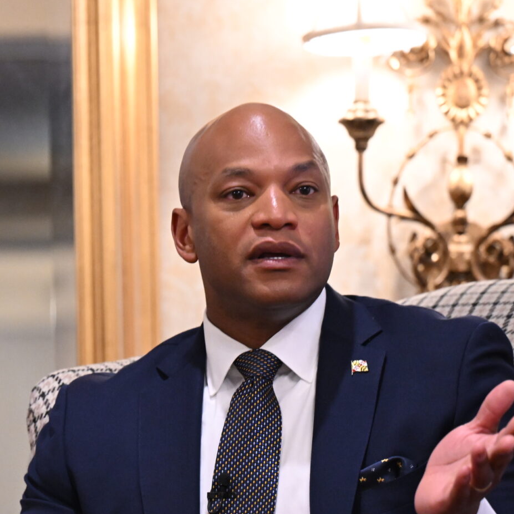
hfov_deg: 6.5
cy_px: 392
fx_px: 4536
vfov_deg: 6.5
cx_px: 53
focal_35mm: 270
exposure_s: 1/125
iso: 3200
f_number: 2.8
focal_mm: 115
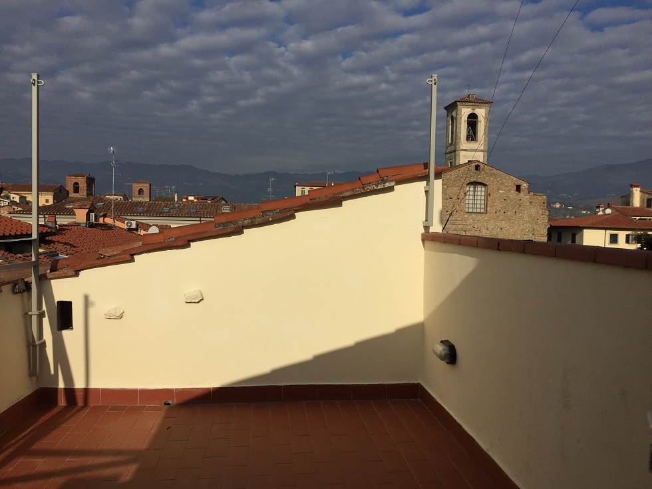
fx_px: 546
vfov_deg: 48.2
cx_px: 326
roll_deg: -0.7
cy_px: 244
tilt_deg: -3.6
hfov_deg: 61.7
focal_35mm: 29
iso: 32
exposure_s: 1/9901
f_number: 2.2
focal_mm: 4.15
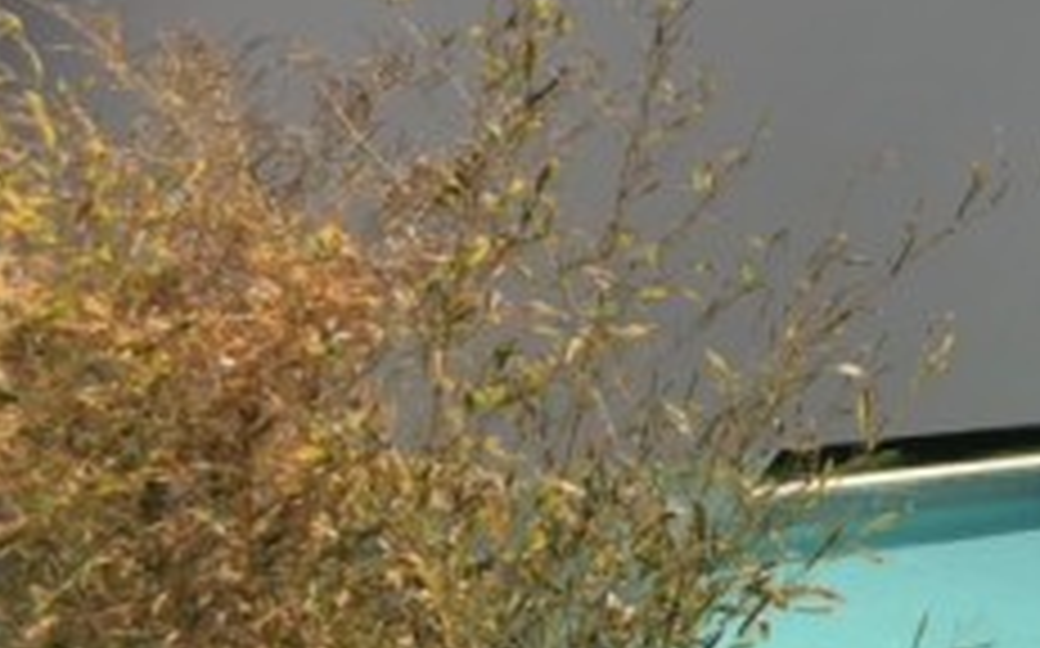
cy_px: 68
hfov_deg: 24.5
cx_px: 1297
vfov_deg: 17.1
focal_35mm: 75
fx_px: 2124
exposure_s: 1/3205
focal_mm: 4
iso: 25
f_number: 1.8
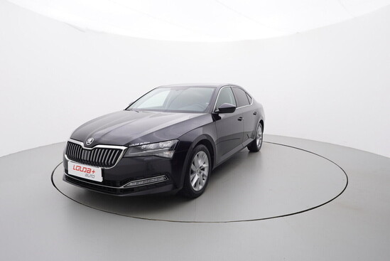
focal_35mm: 22
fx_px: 244
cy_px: 130
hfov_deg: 77.3
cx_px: 195
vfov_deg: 56.2
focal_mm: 15
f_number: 5
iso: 200
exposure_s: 1/80
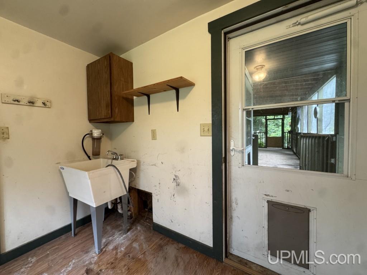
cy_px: 138
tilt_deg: -2.5
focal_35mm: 14
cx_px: 184
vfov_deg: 85.7
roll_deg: +0.5
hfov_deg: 102.1
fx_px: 148
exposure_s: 1/60
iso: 250
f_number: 2.2
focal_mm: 2.22
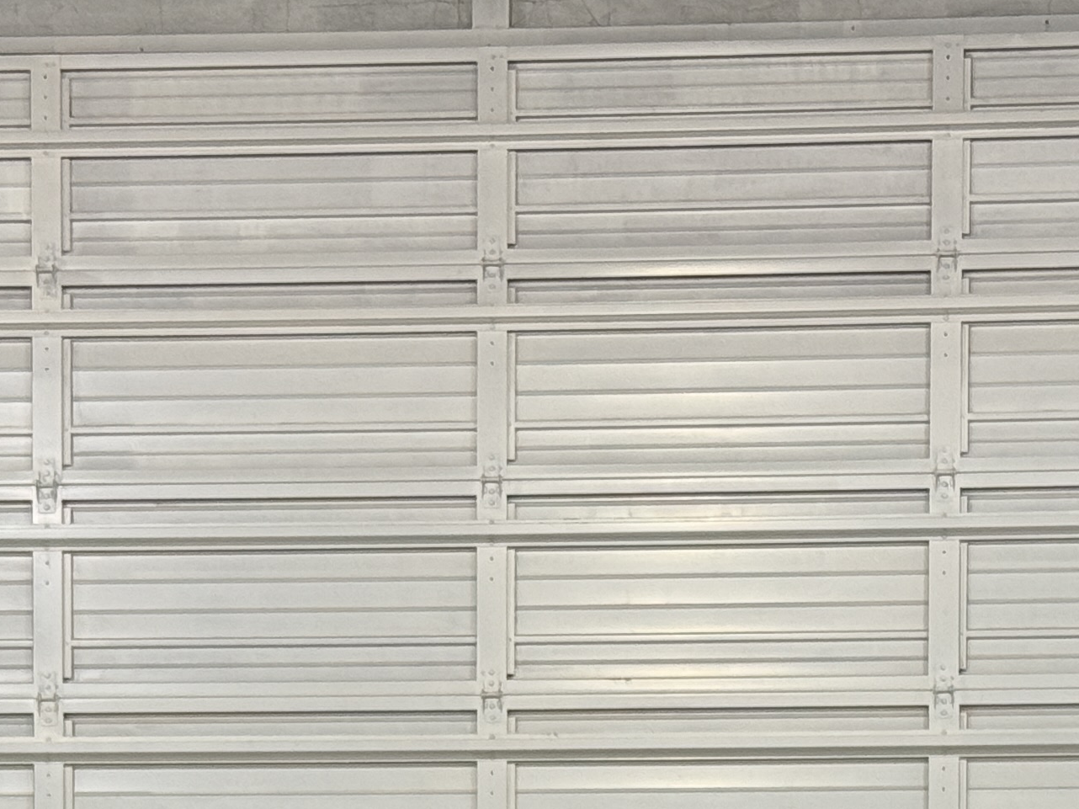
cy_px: 1250
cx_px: 425
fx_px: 4706
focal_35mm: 151
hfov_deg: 13.1
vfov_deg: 9.5
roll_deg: -0.7
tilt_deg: -0.1
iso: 80
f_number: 1.78
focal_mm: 6.76
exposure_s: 1/60
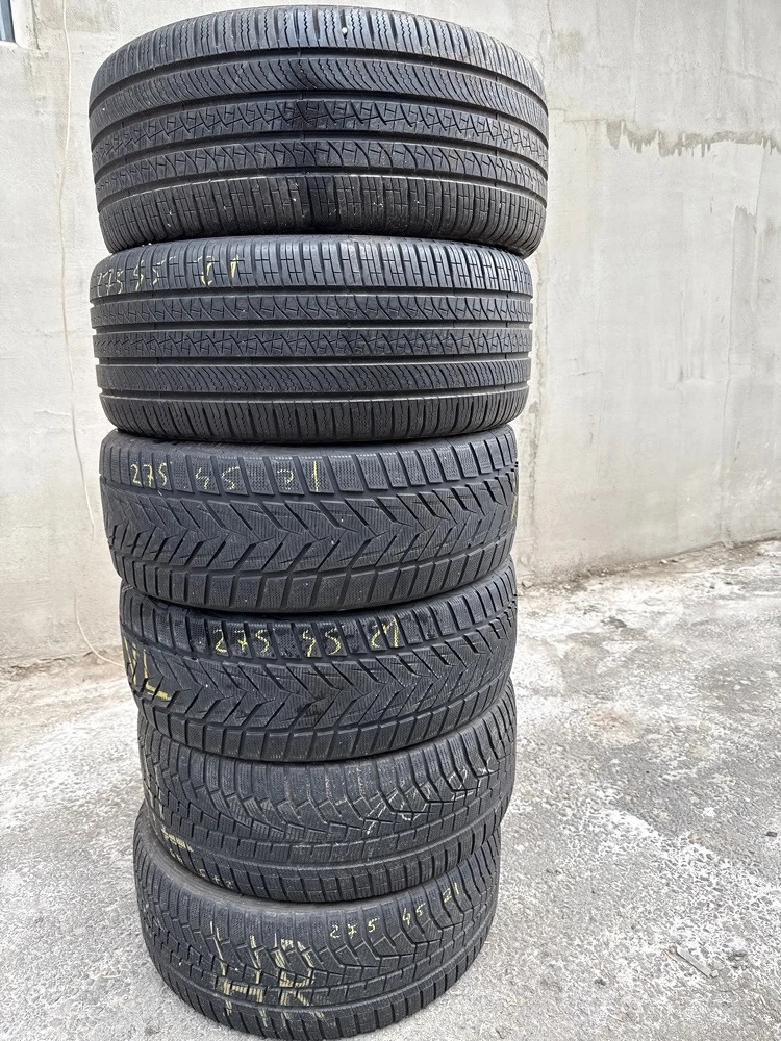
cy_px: 520
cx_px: 390
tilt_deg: -13.8
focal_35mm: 24
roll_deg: +1.3
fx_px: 722
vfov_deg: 71.6
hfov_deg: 56.8
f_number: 1.78
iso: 64
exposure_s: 1/168
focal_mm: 6.76
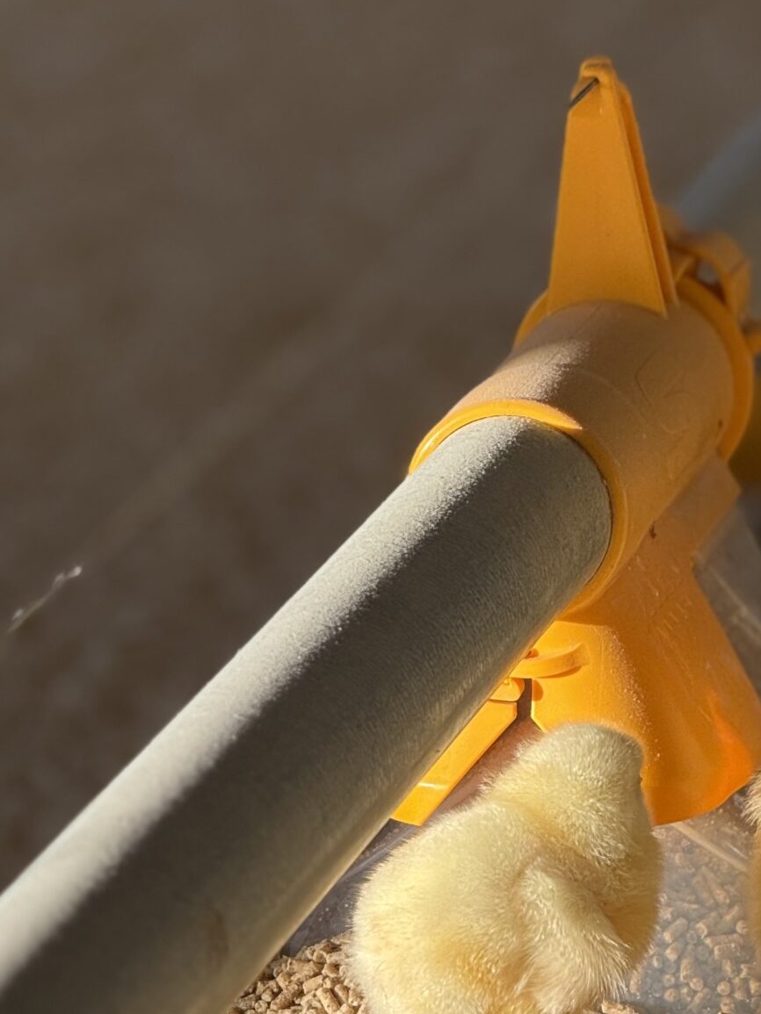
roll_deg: +1.3
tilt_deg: -16.3
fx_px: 7798
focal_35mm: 266
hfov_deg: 5.6
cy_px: 783
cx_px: 661
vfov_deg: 7.4
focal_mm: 15.66
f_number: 2.8
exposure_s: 1/250
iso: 50
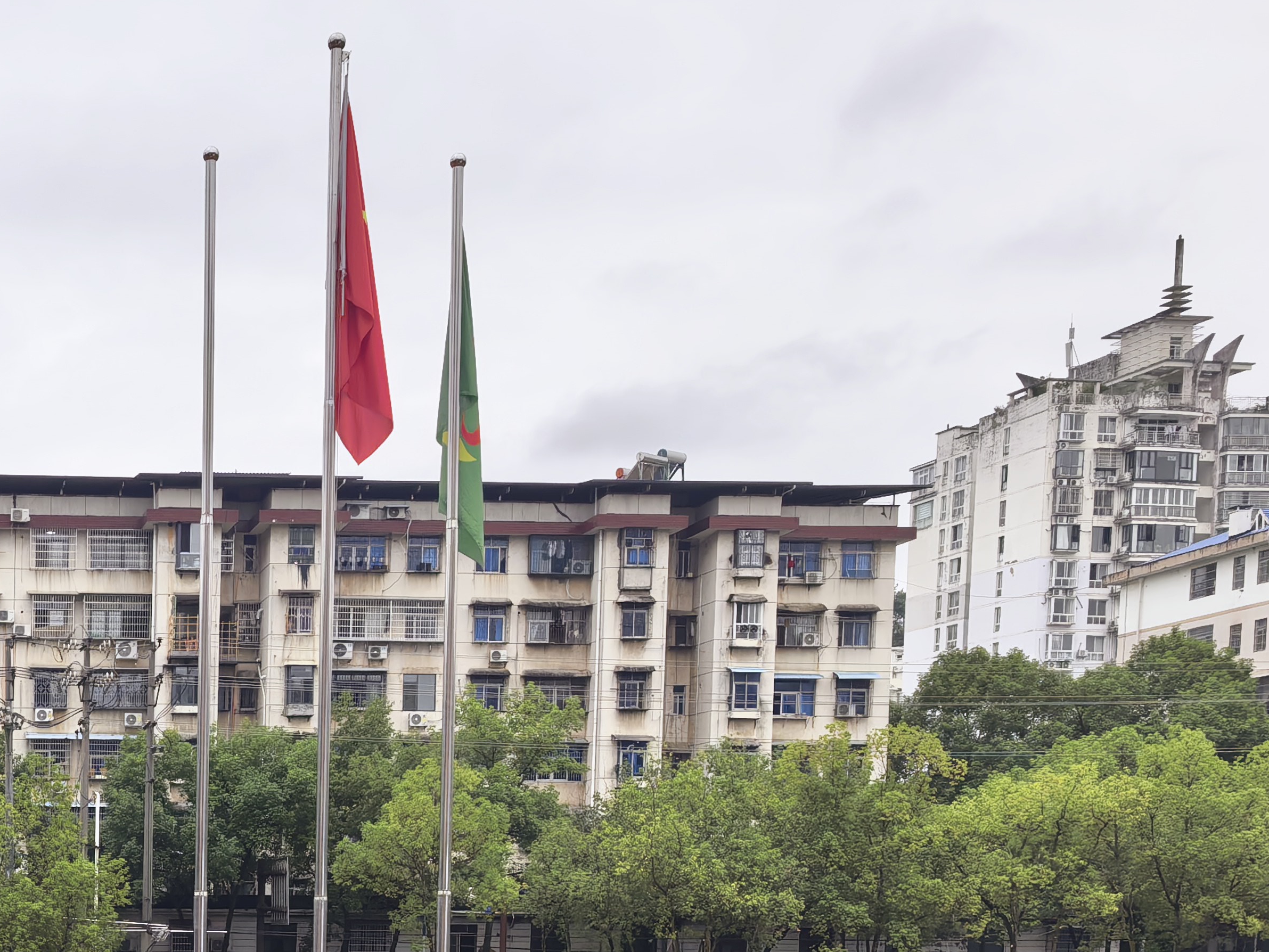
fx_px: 2127
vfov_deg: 23.6
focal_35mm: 58
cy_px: 1062
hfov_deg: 30.3
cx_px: -71
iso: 50
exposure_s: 1/549
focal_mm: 8.5
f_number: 2
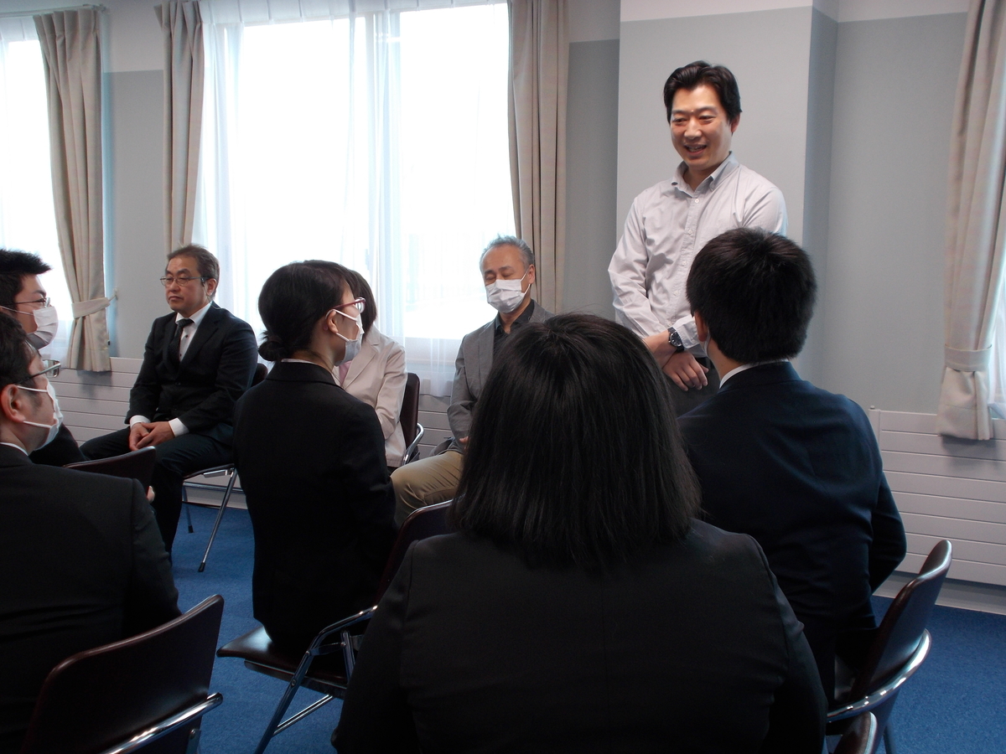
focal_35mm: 44
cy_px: 377
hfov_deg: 42.9
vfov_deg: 32.9
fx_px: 1279
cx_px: 503
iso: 100
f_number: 4.2
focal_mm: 7.9
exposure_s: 1/30
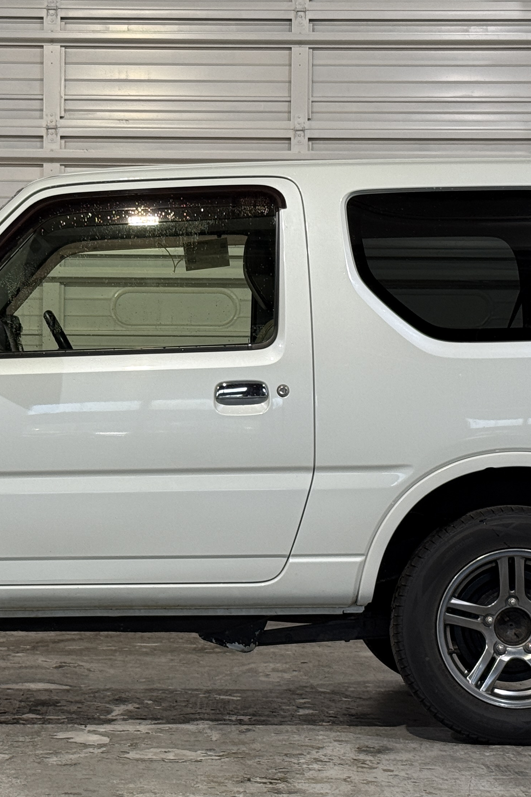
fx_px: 2013
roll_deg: -0.6
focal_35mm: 91
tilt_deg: +0.6
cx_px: 154
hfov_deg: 15.0
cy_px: 412
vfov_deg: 22.4
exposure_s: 1/60
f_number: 1.78
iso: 64
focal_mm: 6.76
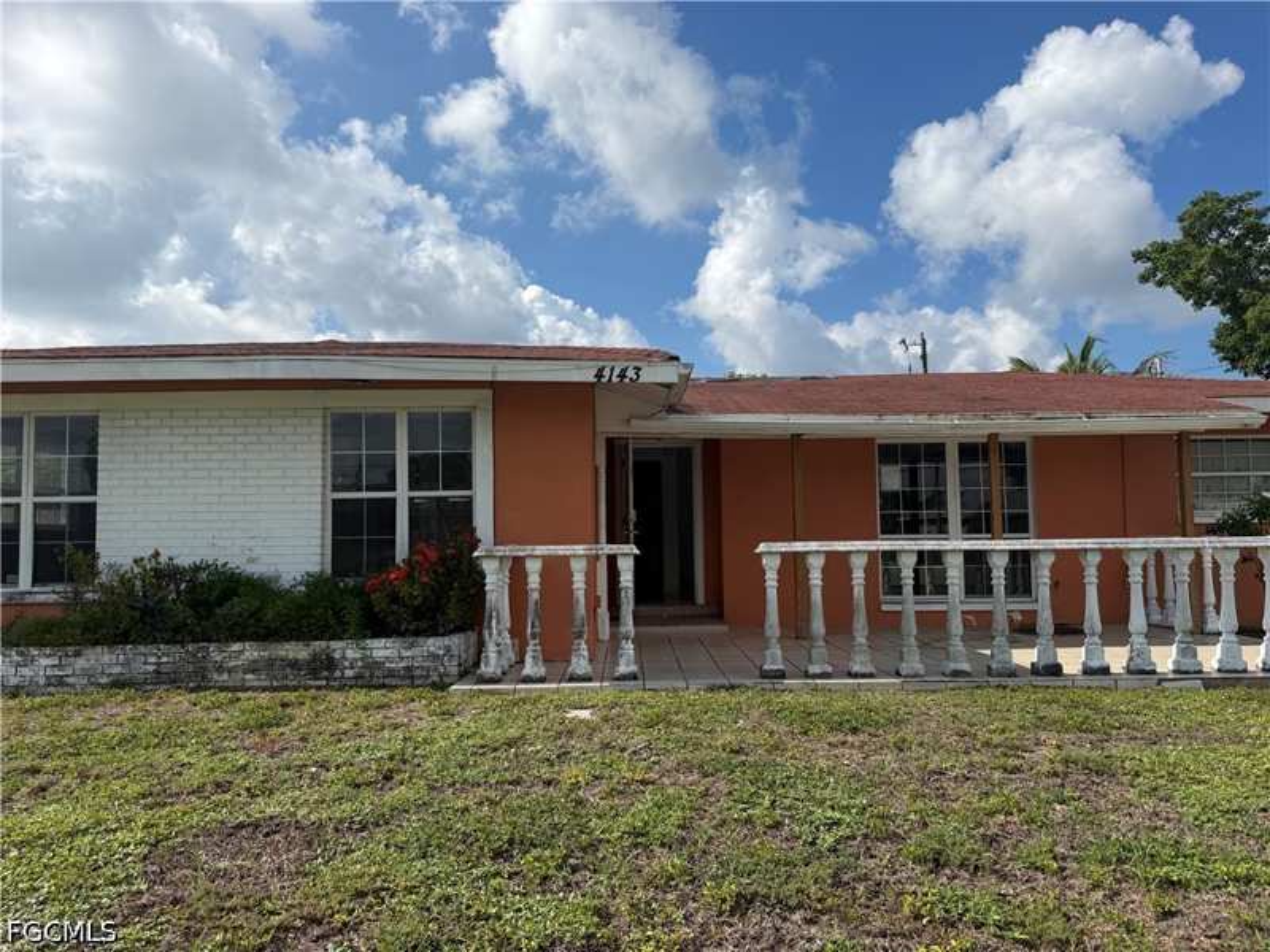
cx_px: 635
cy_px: 476
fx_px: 881
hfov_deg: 71.6
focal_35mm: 24
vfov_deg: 56.8
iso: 80
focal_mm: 6.76
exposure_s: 1/6173
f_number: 1.78
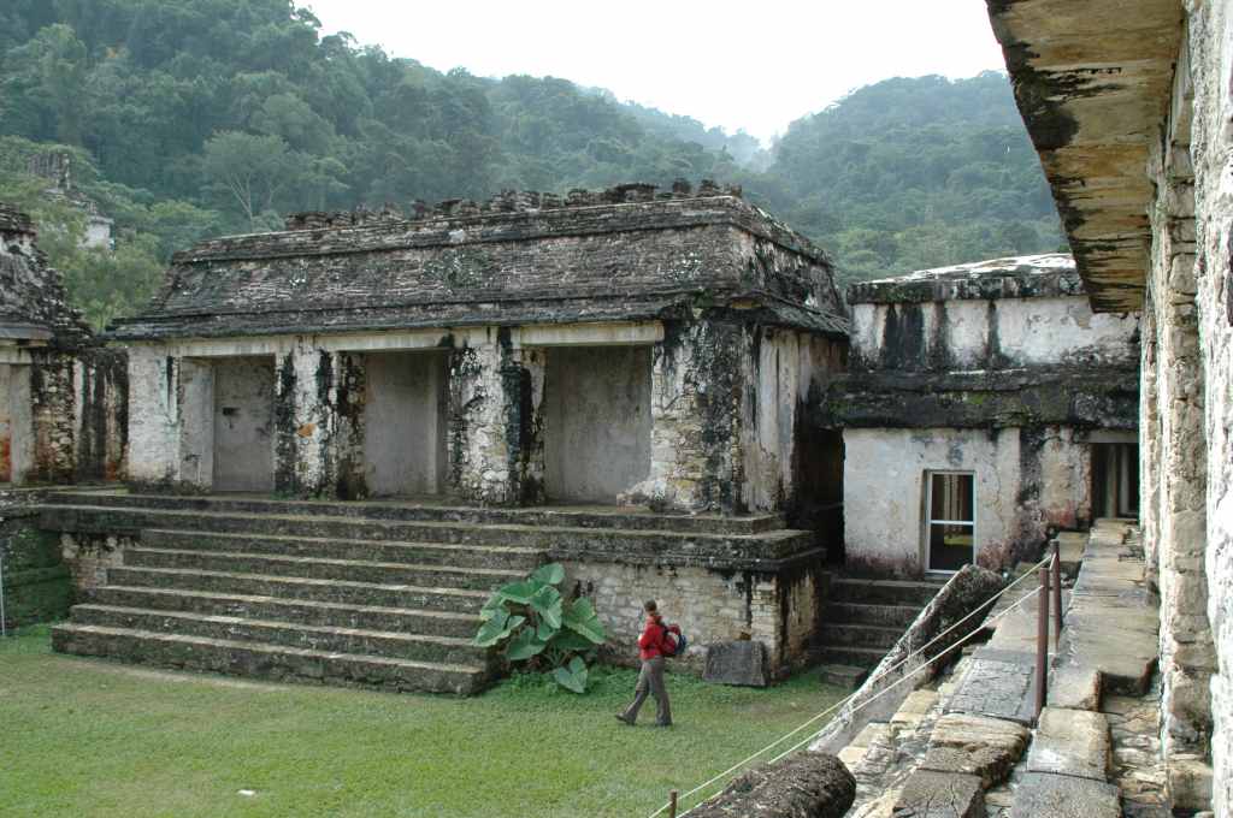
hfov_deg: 57.3
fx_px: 1129
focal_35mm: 33
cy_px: 409
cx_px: 616
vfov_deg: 39.9
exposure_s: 1/200
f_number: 7.1
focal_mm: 22
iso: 400
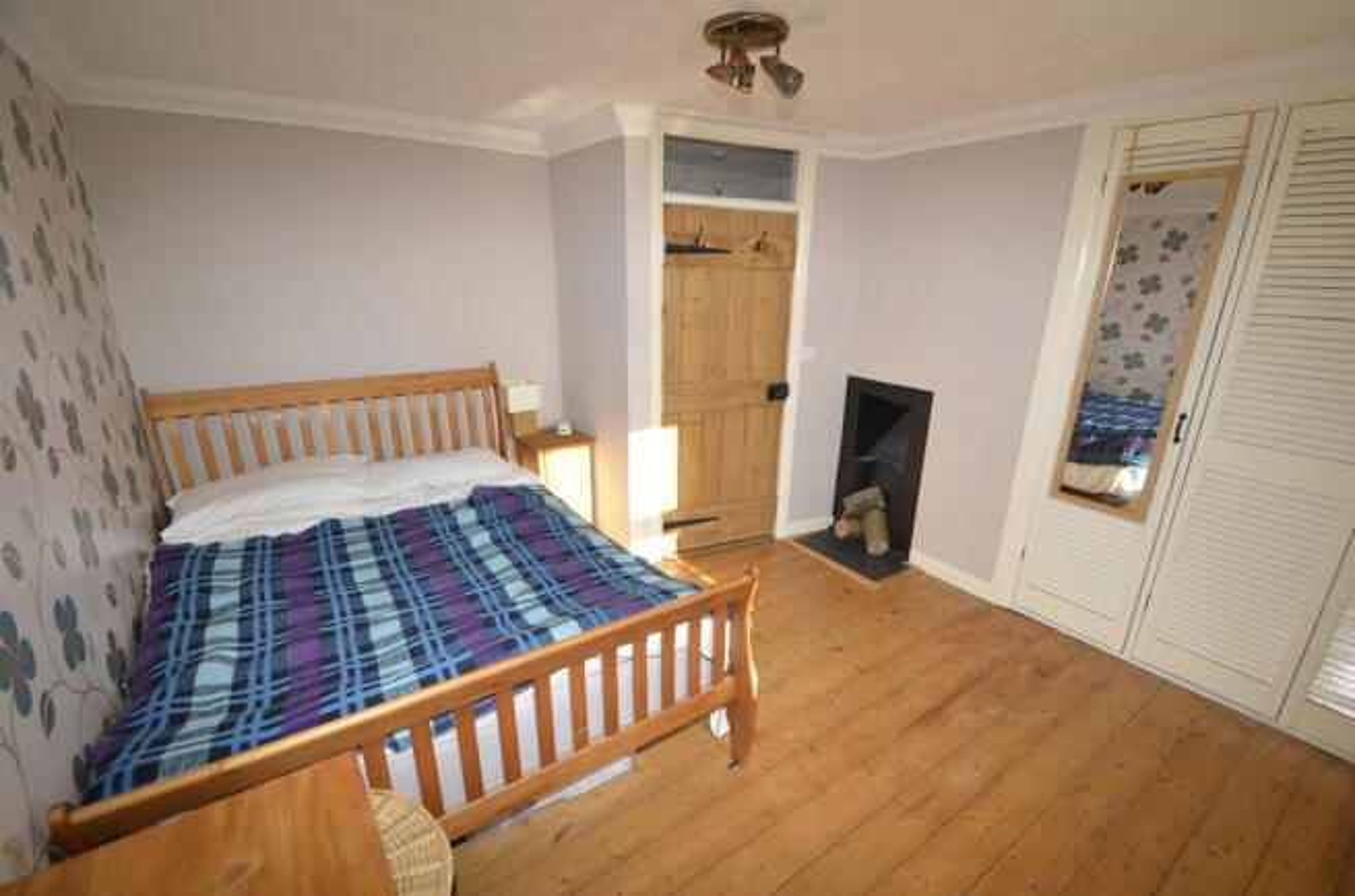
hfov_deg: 100.5
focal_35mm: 15
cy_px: 448
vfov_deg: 77.0
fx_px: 563
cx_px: 678
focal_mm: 10
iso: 200
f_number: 5.6
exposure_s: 1/125
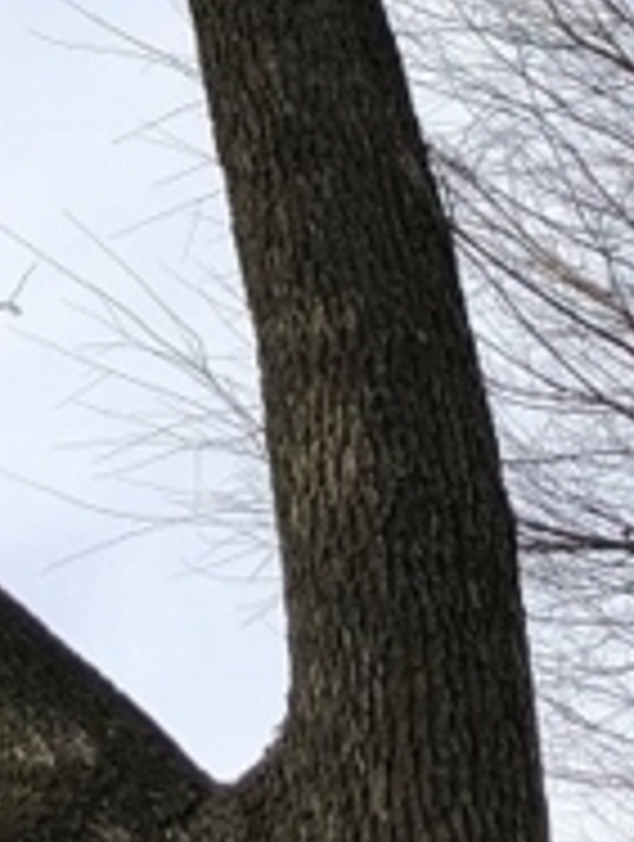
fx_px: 3724
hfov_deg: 9.6
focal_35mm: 153
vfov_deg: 12.5
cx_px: -103
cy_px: -198
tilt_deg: +42.1
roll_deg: +6.4
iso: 20
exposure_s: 1/1453
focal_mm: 3.99
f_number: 1.8
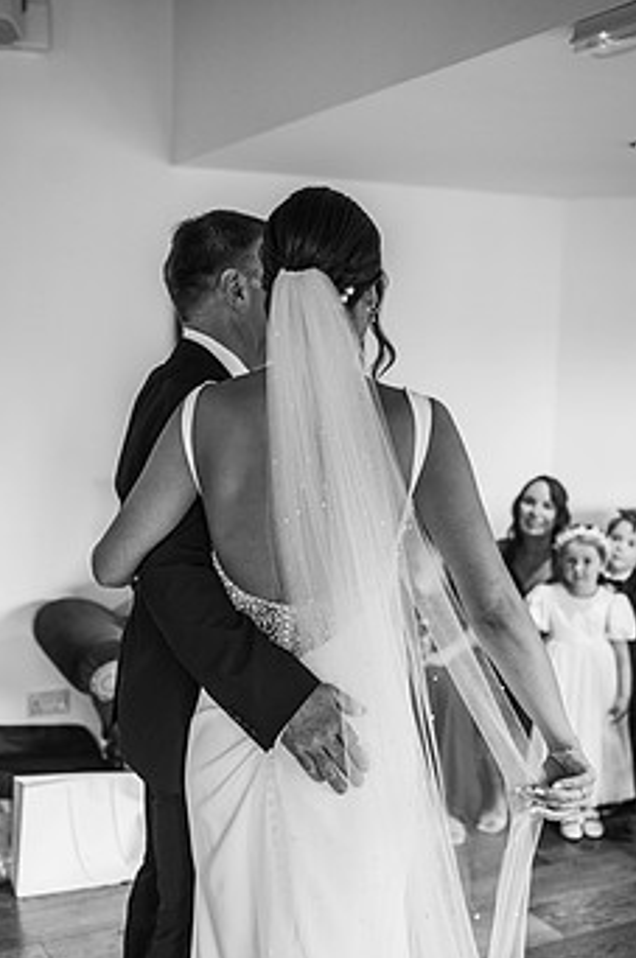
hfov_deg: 29.1
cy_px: 541
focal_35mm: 46
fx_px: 1223
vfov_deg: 42.7
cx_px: 284
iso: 720
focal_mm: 35
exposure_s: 1/200
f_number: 2.2
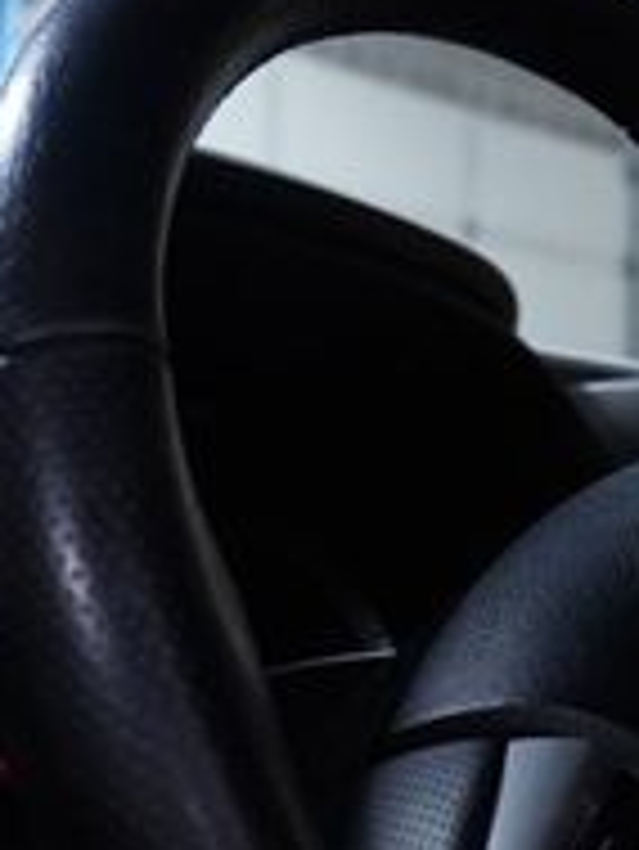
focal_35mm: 78
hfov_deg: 16.0
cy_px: 684
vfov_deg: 24.6
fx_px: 1918
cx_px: 1152
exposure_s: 1/60
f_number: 3.5
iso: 1250
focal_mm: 16
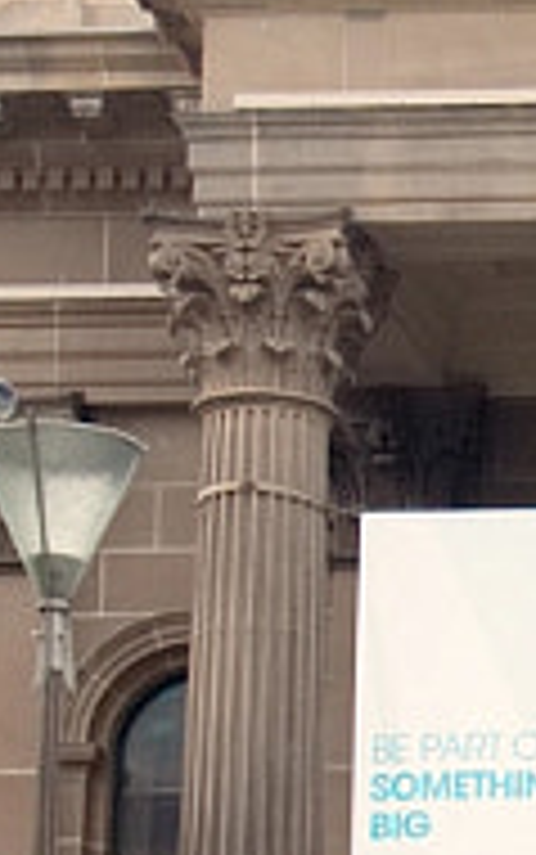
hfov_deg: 4.9
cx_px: 1594
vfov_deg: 7.9
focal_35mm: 258
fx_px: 6021
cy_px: 1346
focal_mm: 30
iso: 400
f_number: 9
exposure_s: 1/160
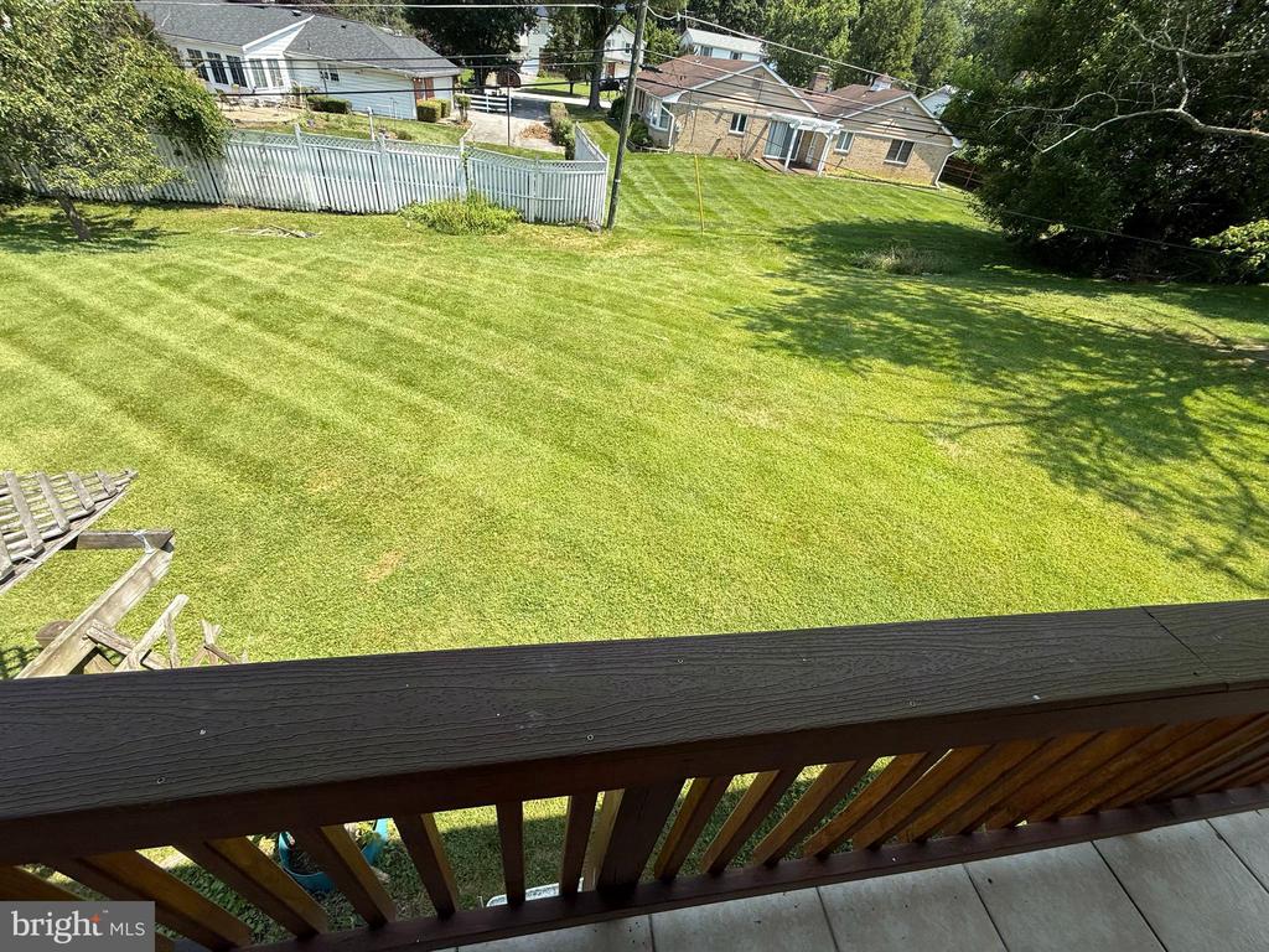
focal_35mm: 14
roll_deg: -11.6
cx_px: 634
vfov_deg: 85.7
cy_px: 476
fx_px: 513
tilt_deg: -38.4
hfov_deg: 102.1
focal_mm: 2.22
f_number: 2.2
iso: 50
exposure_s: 1/942
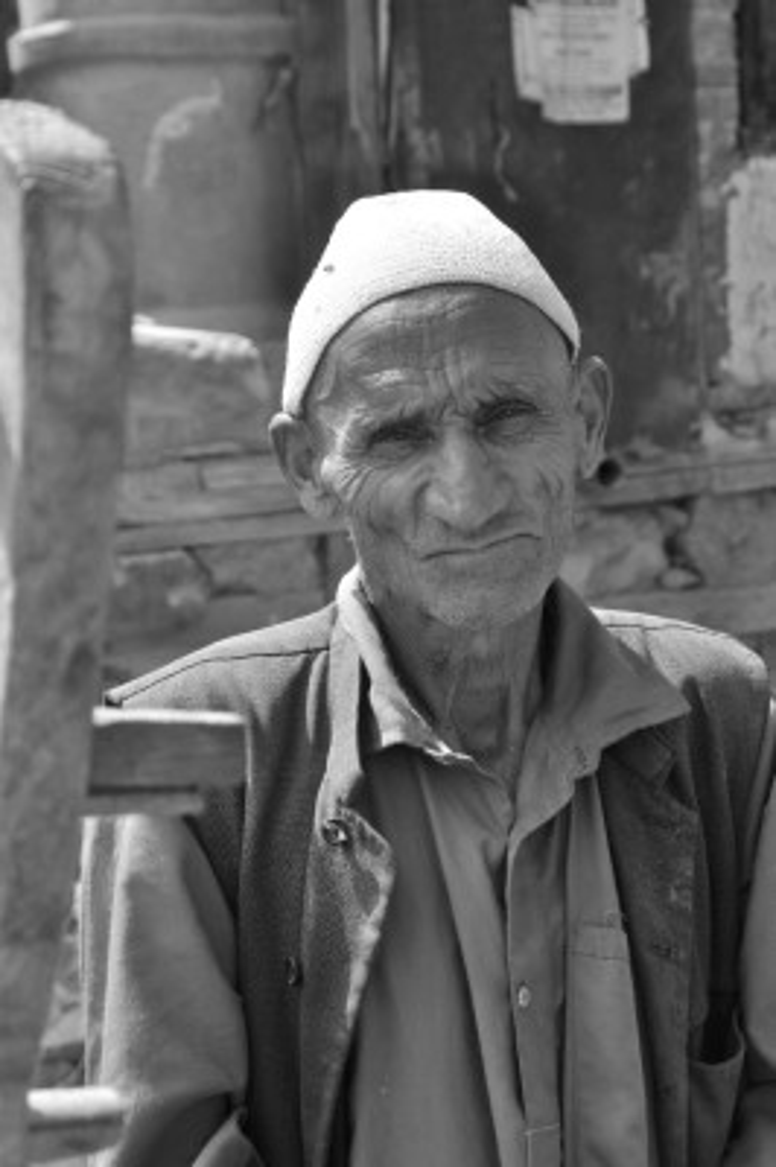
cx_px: 388
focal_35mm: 82
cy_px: 584
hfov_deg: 16.5
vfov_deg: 24.6
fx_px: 2672
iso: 200
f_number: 8
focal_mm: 55
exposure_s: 1/250
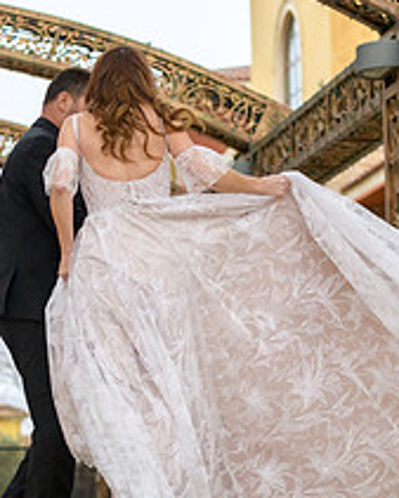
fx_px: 2065
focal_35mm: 140
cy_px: 330
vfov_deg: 13.7
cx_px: 142
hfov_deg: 11.0
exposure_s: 1/3200
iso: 400
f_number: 2.8
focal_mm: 70
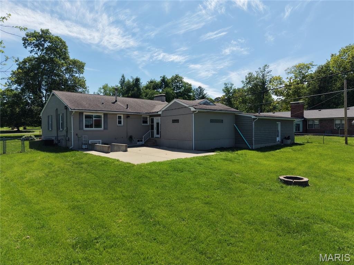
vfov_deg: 56.8
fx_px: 245
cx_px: 177
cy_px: 132
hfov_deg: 71.6
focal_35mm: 24
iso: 260
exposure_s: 1/6400
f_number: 1.8
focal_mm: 8.67
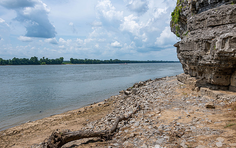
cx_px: 118
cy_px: 79
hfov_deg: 62.9
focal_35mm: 30
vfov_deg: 41.8
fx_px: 193
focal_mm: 28
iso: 64
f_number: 8
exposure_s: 1/200
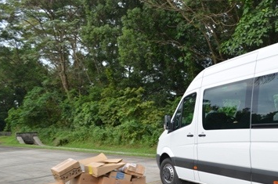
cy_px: 126
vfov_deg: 33.7
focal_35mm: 39
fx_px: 300
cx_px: 184
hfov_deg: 48.8
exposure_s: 1/200
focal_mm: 18
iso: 100
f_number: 5
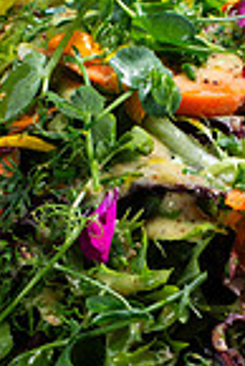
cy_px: 326
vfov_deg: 8.8
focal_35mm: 232
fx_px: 2363
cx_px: 157
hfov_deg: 5.9
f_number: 7.1
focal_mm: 50
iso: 200
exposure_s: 1/200
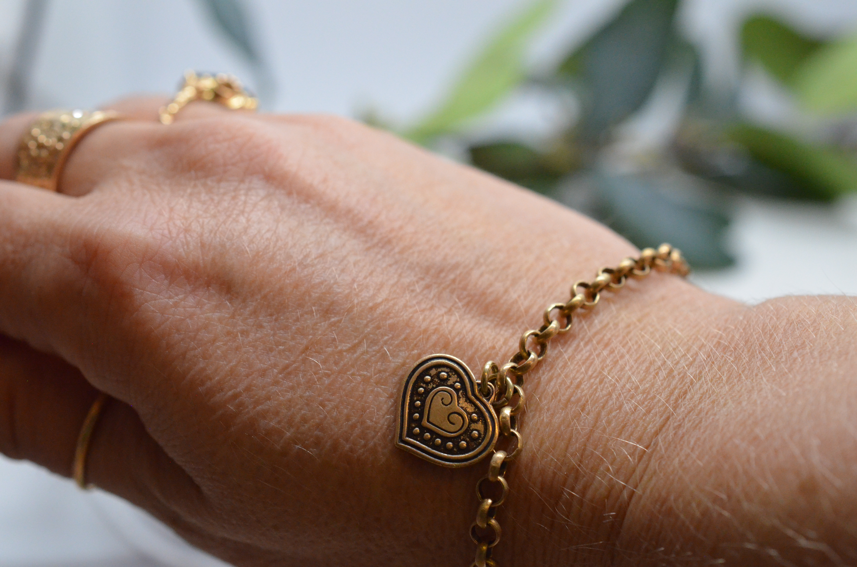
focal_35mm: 60
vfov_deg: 22.5
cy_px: 284
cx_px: 428
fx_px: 1425
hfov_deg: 33.5
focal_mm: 40
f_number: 6.3
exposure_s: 1/800
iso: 3200
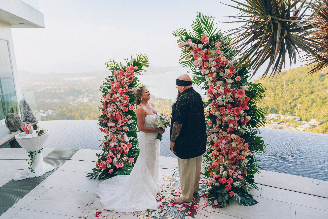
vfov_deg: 49.5
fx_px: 237
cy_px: 110
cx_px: 164
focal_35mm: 26
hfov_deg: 69.4
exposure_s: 1/320
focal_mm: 26
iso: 160
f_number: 3.5
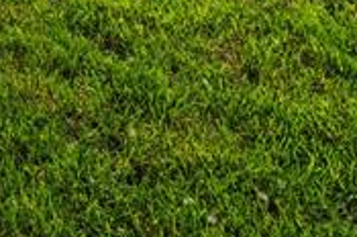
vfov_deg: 11.7
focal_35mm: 82
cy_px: -412
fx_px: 812
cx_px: -443
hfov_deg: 16.0
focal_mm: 14
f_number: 11
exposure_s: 1/100
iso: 100
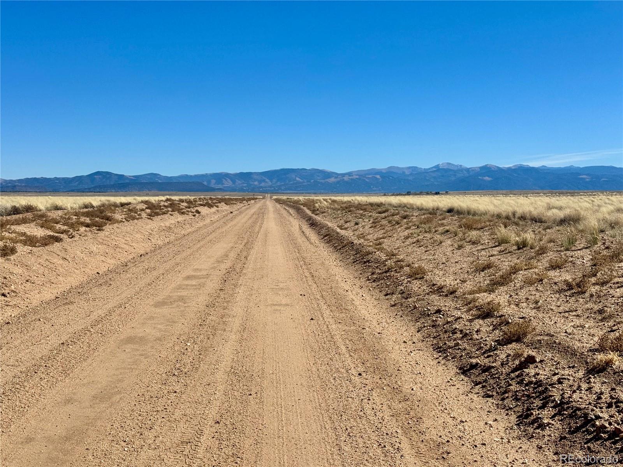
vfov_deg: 30.3
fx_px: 864
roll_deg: +0.1
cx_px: 312
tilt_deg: -2.3
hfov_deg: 39.7
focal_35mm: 48
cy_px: 234
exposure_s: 1/7092
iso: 64
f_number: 1.78
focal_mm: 6.76
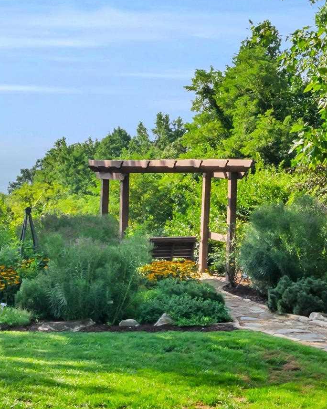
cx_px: 74
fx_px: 993
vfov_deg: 23.3
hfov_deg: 18.6
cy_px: 190
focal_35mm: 82
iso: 250
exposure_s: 1/500
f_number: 9
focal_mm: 20
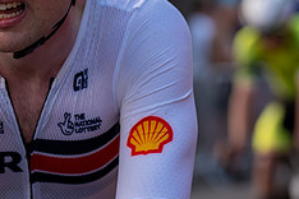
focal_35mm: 320
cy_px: 25
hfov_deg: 6.4
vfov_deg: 4.3
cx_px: 20
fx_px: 2658
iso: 400
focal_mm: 129
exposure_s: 1/1000
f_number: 4
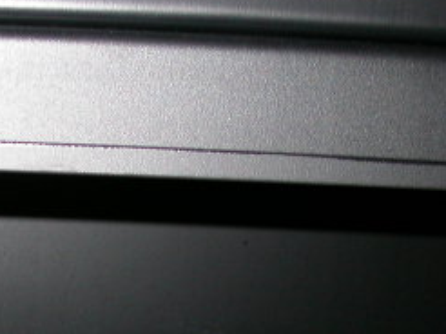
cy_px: 350
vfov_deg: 14.6
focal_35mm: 99
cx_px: -98
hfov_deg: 18.7
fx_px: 1274
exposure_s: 1/60
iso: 100
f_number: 2.6
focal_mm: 7.85
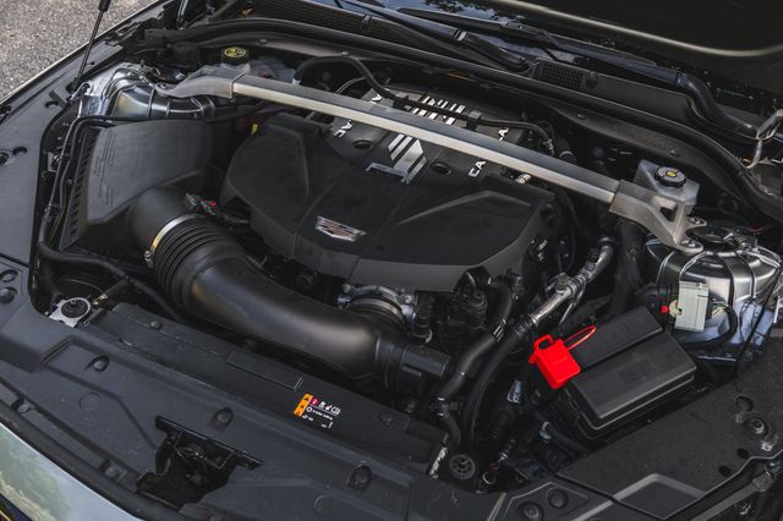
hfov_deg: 51.1
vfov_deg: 35.1
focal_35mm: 38
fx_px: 820
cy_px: 206
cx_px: 388
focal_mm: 24
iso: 640
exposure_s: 1/200
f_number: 5
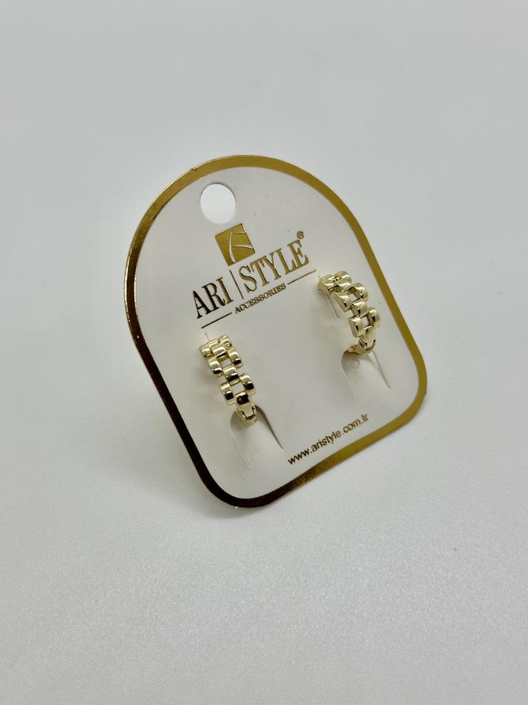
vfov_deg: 39.7
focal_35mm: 48
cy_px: 352
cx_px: 264
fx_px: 976
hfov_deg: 30.3
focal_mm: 6.86
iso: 50
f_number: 1.78
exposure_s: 1/222
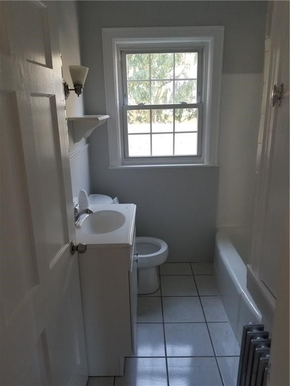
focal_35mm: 26
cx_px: 145
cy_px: 193
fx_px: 290
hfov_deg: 53.1
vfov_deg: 67.3
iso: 100
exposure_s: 1/50
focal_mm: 4.25
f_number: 1.7
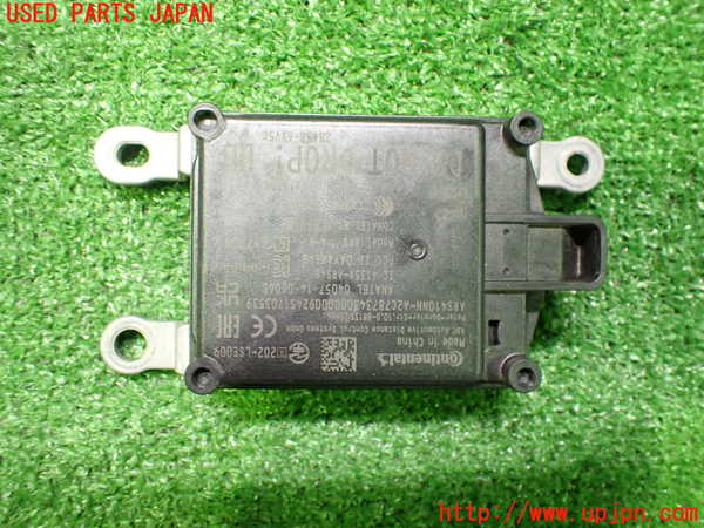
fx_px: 610
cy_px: 264
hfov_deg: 60.0
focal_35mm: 30
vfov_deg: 46.8
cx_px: 352
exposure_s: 1/30
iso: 1000
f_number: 2.3
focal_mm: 5.4
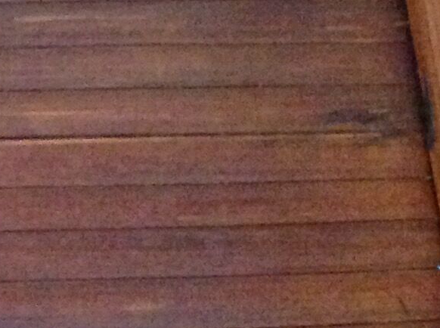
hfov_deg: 11.3
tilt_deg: -74.7
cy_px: 29
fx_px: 1979
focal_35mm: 156
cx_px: -482
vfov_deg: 9.4
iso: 800
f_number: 2.4
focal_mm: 4.28
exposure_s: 1/15
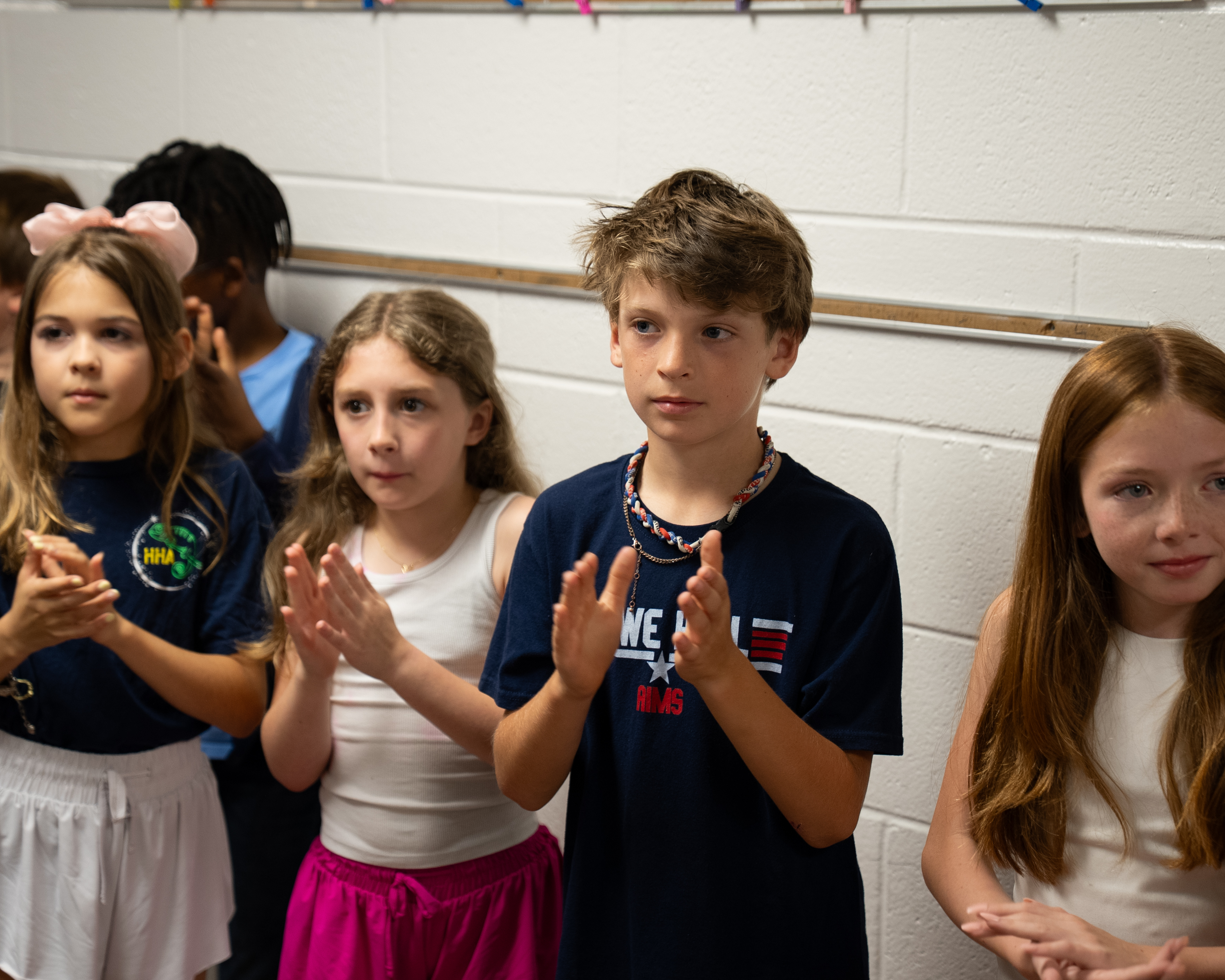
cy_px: 491
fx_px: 2719
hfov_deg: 25.4
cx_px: 650
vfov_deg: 20.4
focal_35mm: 75
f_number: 2.8
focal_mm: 66
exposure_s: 1/125
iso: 640
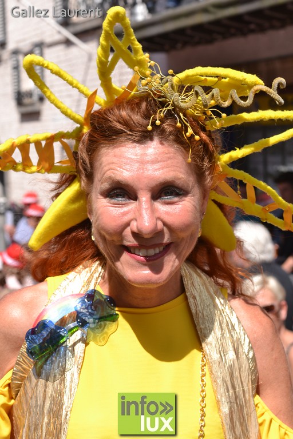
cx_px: 146
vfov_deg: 22.6
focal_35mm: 90
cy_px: 220
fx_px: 1099
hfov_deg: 15.2
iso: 100
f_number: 8
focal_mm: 60
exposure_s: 1/200
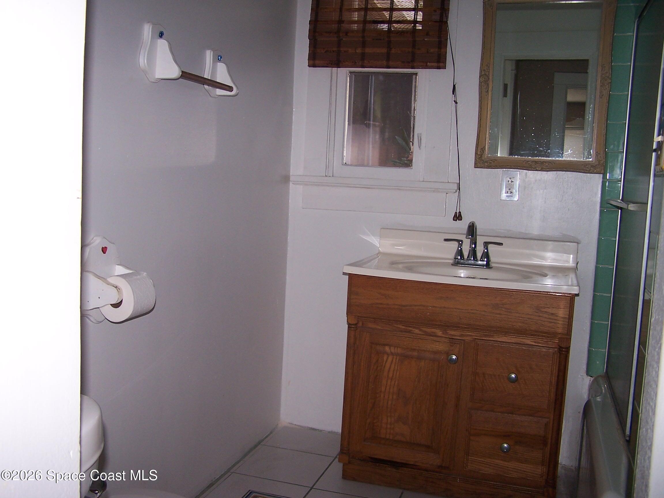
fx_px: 729
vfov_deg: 37.7
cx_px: 332
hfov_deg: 49.0
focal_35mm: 38
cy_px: 249
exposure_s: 1/60
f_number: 2.8
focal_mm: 6.3
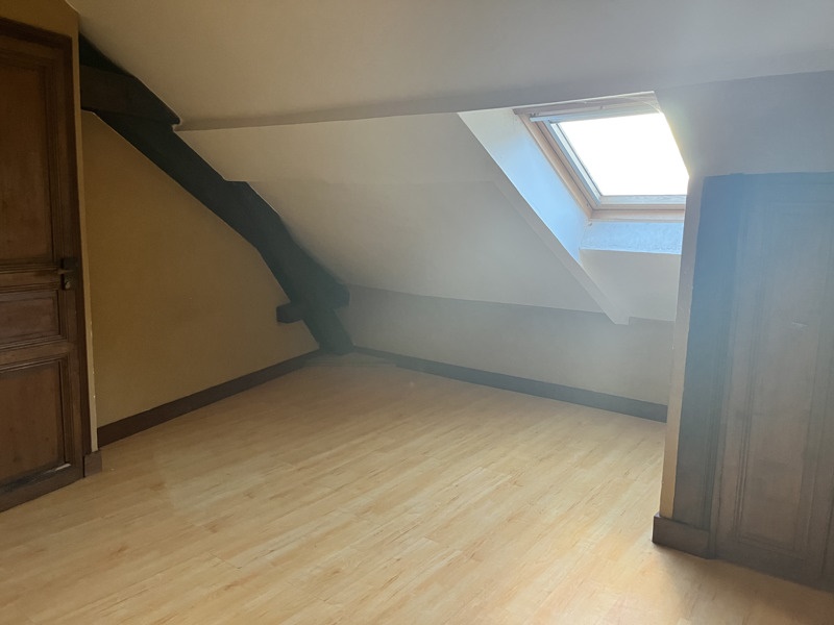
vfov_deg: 53.1
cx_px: 417
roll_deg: -1.9
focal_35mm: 26
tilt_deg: -8.7
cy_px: 312
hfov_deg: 67.3
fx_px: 626
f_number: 1.6
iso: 500
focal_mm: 5.1
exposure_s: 1/57
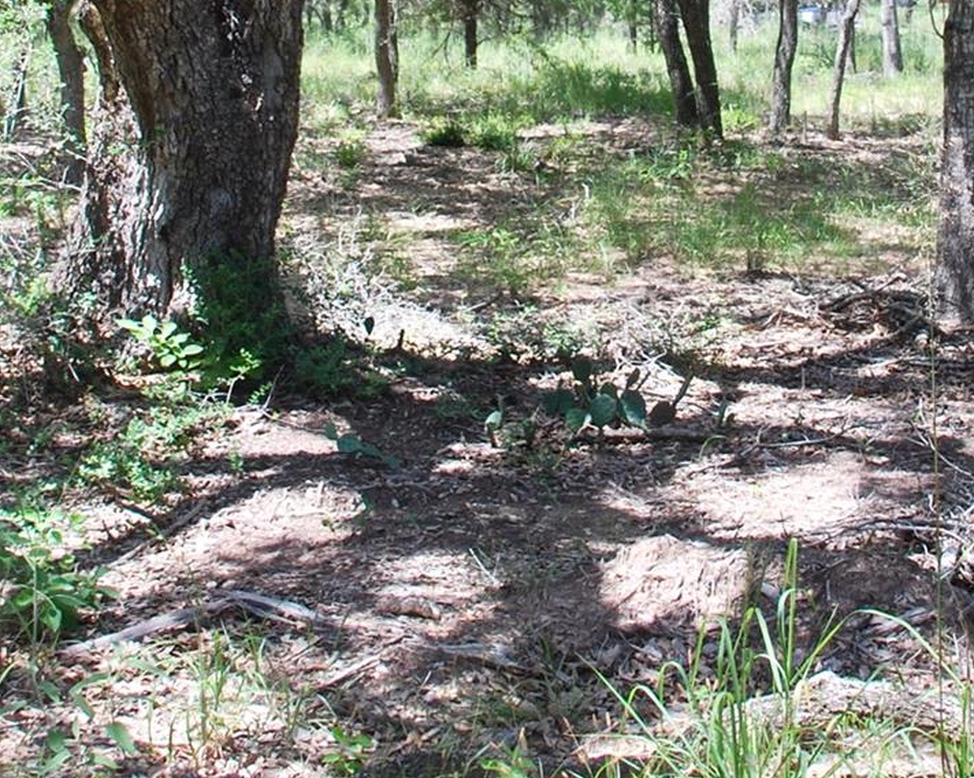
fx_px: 2103
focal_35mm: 73
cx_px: 636
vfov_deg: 20.3
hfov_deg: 26.0
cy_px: 8
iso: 125
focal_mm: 18
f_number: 5.6
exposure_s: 1/125
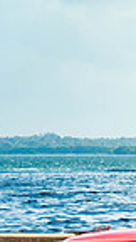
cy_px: 65
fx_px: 1994
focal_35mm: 311
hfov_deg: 3.8
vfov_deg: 6.9
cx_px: 449
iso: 100
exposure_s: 1/200
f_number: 7.1
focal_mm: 70
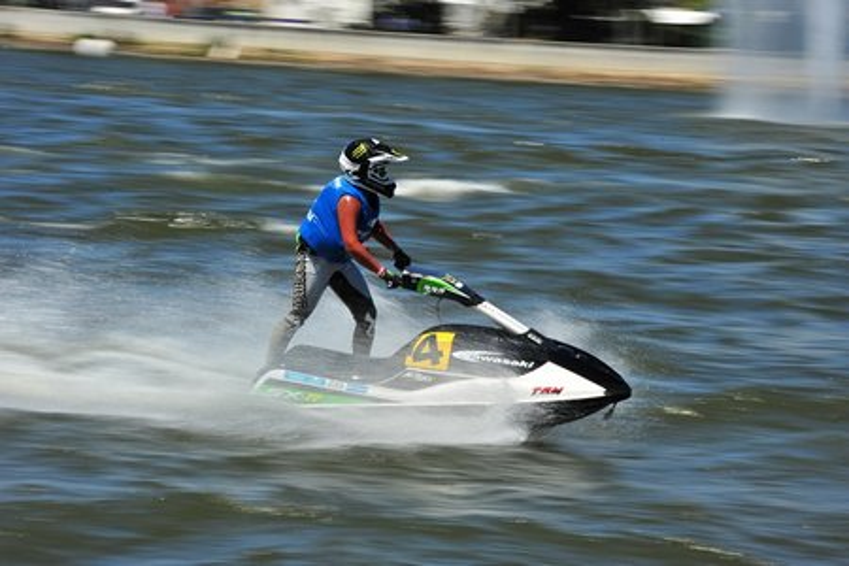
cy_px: 283
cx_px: 424
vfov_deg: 10.2
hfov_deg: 15.2
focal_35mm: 135
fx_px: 3184
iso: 200
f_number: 22
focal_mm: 135
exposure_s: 1/80
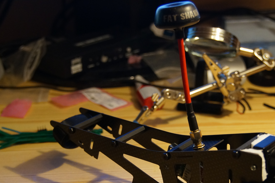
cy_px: 140
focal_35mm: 79
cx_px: 169
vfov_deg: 17.1
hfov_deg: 25.6
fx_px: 603
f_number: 4
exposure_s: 1/60
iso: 1000
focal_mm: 30
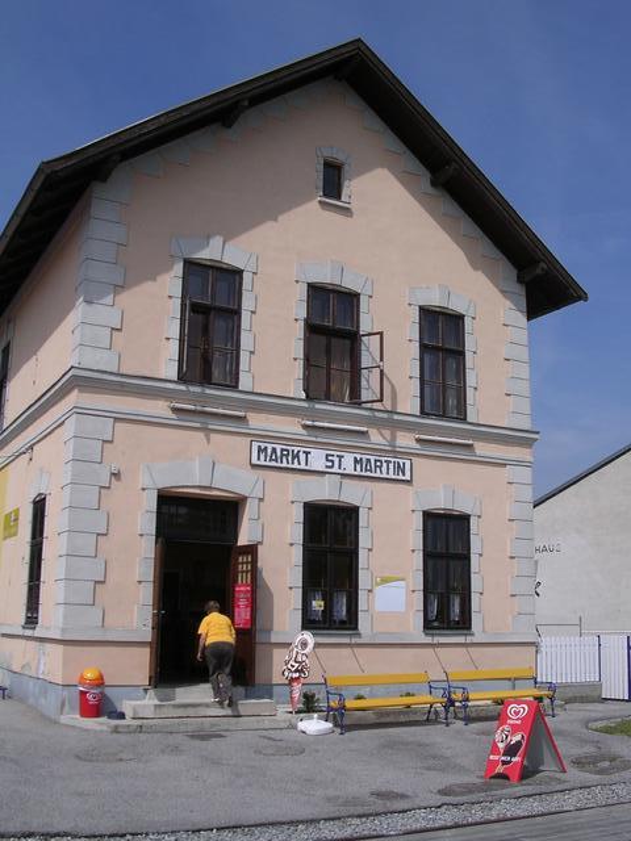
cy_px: 420
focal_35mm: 38
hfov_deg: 37.7
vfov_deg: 49.0
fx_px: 924
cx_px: 316
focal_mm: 5.8
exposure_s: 1/564
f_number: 5.6
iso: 100
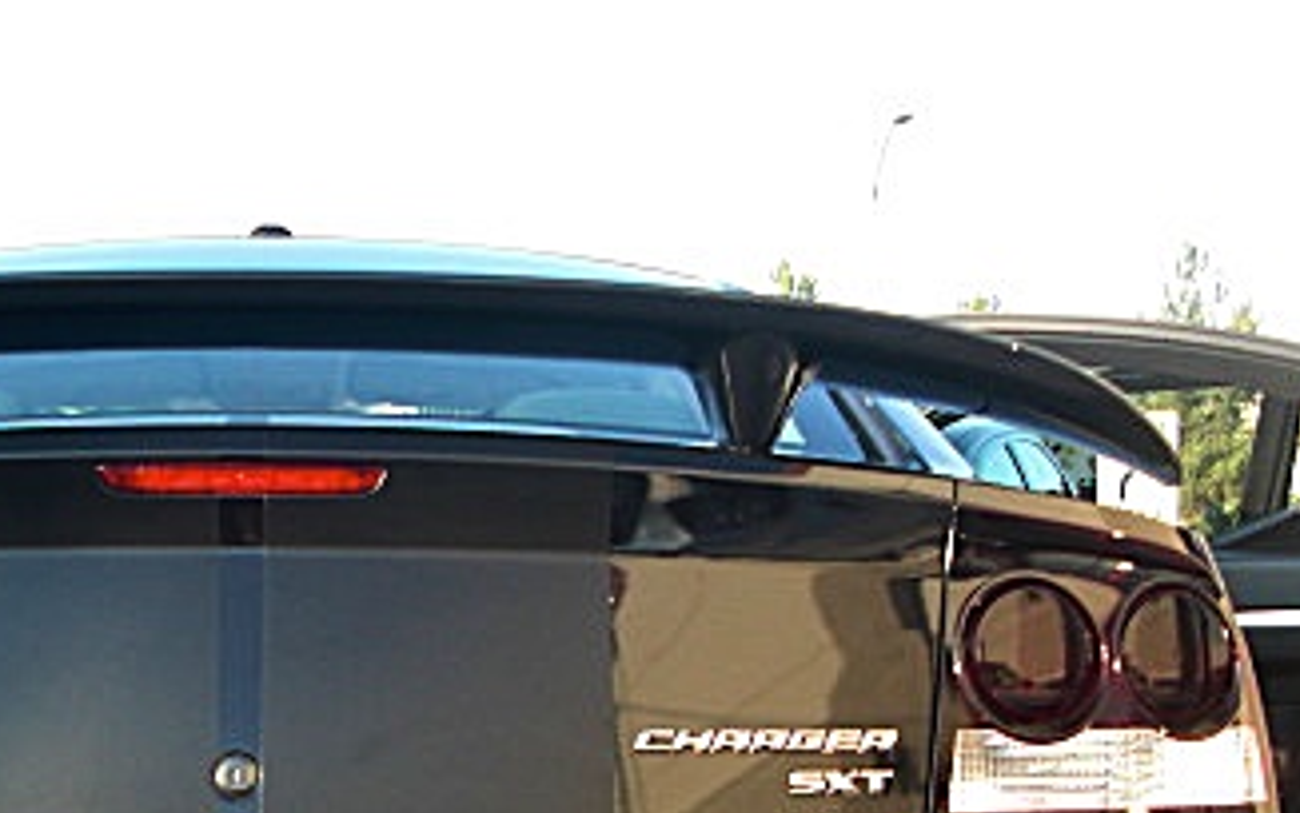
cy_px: 757
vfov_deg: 17.1
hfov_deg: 27.0
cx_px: 263
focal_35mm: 75
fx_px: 2658
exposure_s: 1/100
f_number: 2.8
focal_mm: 6.3
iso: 50
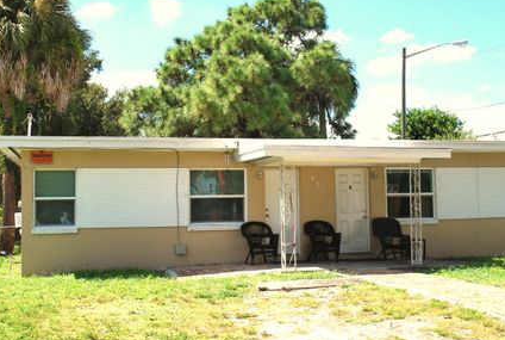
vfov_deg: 29.4
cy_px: 146
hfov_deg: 42.6
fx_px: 647
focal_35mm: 46
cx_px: 274
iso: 180
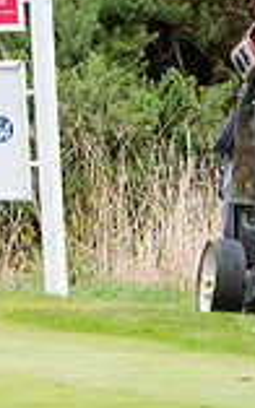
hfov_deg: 1.2
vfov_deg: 1.9
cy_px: -38
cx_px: -336
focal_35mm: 1132
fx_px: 12599
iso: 1600
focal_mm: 200
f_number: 4.5
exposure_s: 1/2500
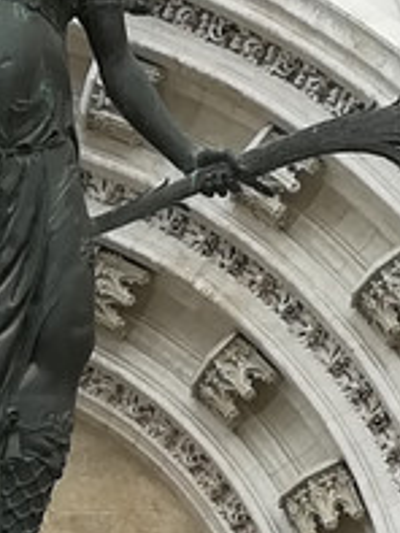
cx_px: 8
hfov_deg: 7.9
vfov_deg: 10.5
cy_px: 414
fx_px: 2878
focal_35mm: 187
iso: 50
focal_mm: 3.83
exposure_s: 1/283
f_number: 2.2
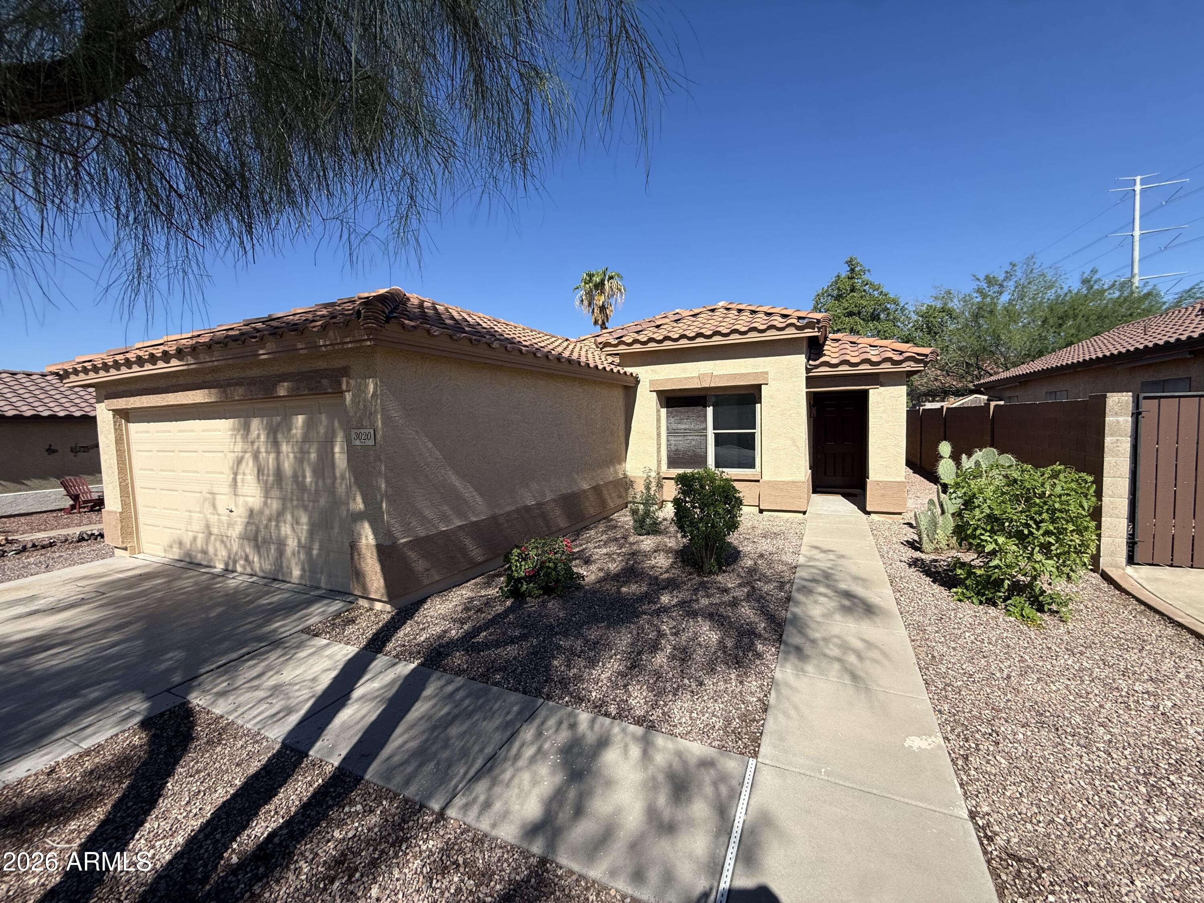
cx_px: 602
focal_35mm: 14
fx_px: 487
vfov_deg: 85.7
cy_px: 452
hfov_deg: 102.1
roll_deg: +1.5
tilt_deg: -3.2
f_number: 2.2
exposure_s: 1/1745
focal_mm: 2.22
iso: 50
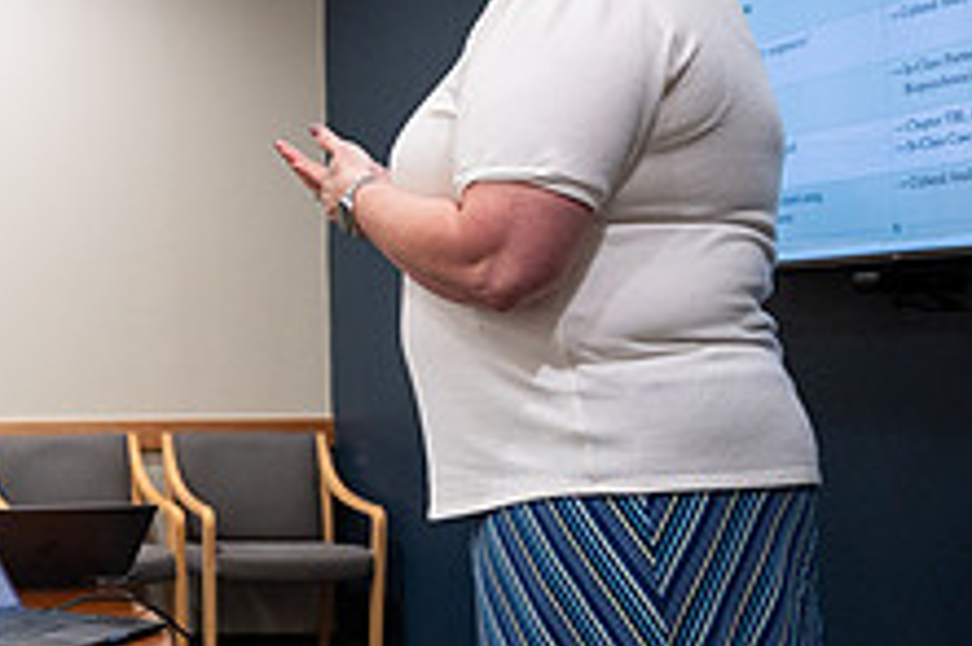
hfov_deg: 27.0
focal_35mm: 63
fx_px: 1700
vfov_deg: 21.5
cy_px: 299
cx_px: -286
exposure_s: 1/250
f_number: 4
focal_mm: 24
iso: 2000
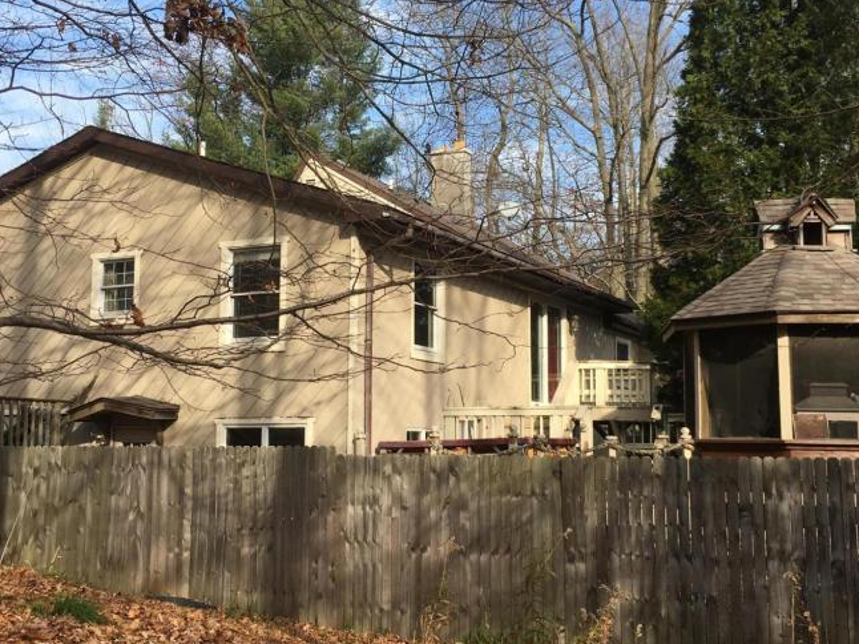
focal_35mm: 46
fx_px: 1141
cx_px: 427
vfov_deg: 31.5
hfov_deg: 41.3
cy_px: 305
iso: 25
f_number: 2.2
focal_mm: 4.15
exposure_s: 1/699
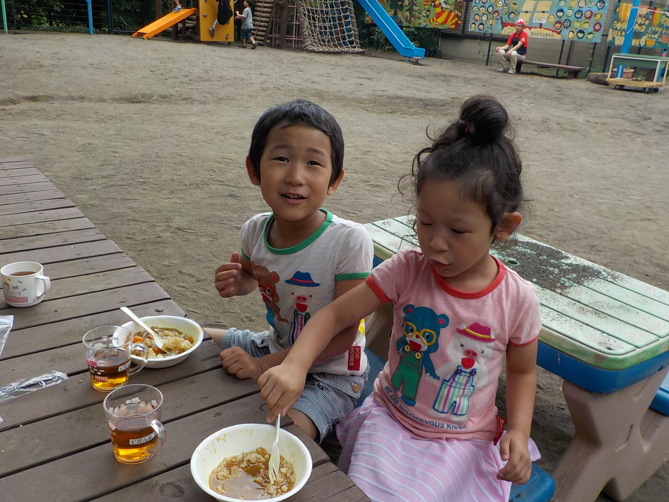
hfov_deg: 60.0
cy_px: 251
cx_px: 334
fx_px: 580
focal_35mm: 30
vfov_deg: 46.8
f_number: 3.3
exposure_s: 1/500
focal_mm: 4.1
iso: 125
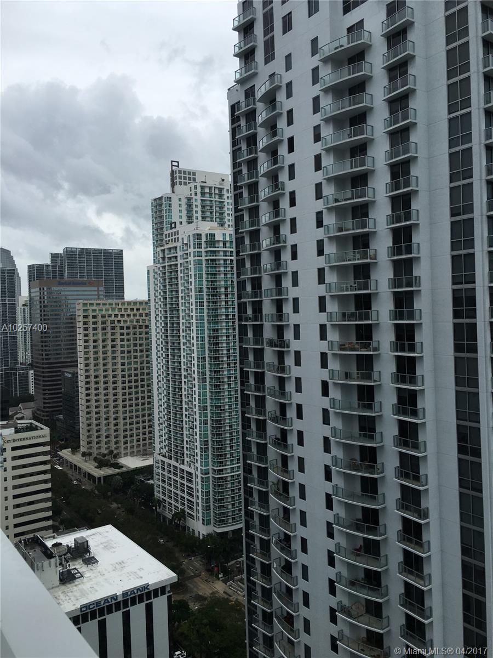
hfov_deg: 48.2
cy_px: 329
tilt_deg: -0.2
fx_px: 551
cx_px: 246
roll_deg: +2.0
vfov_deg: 61.7
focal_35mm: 29
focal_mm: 4.15
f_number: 2.2
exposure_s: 1/874
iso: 25
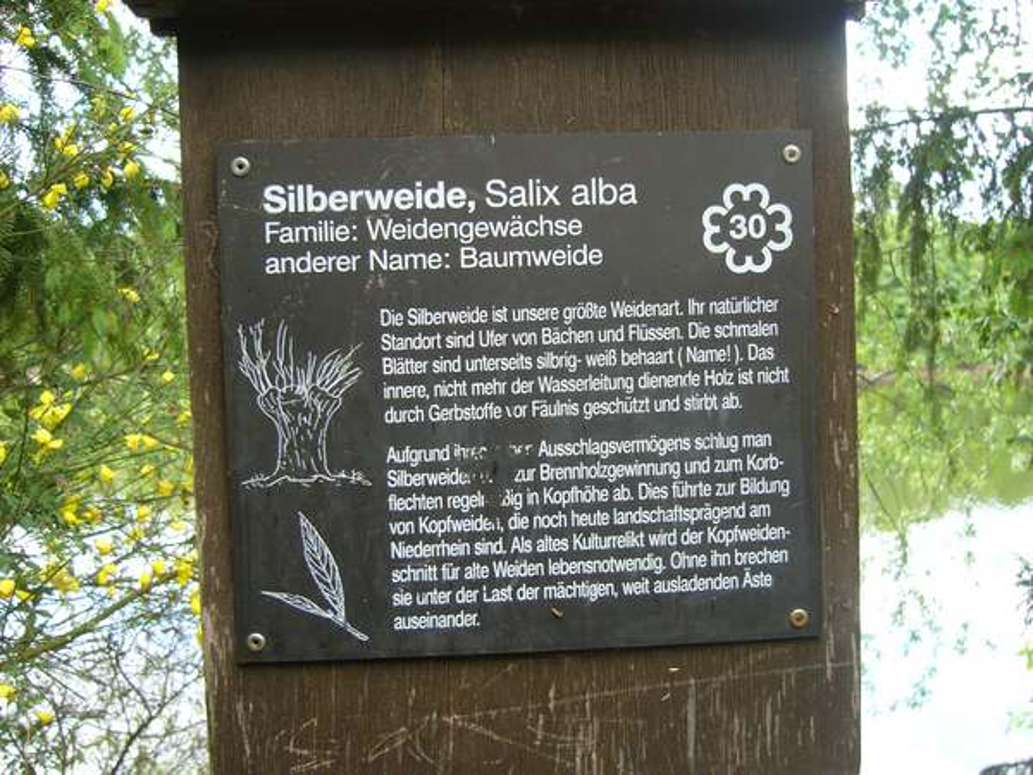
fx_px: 1044
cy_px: 388
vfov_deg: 40.7
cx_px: 516
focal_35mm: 35
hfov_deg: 52.6
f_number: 2.8
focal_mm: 5.8
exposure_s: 1/60
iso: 100
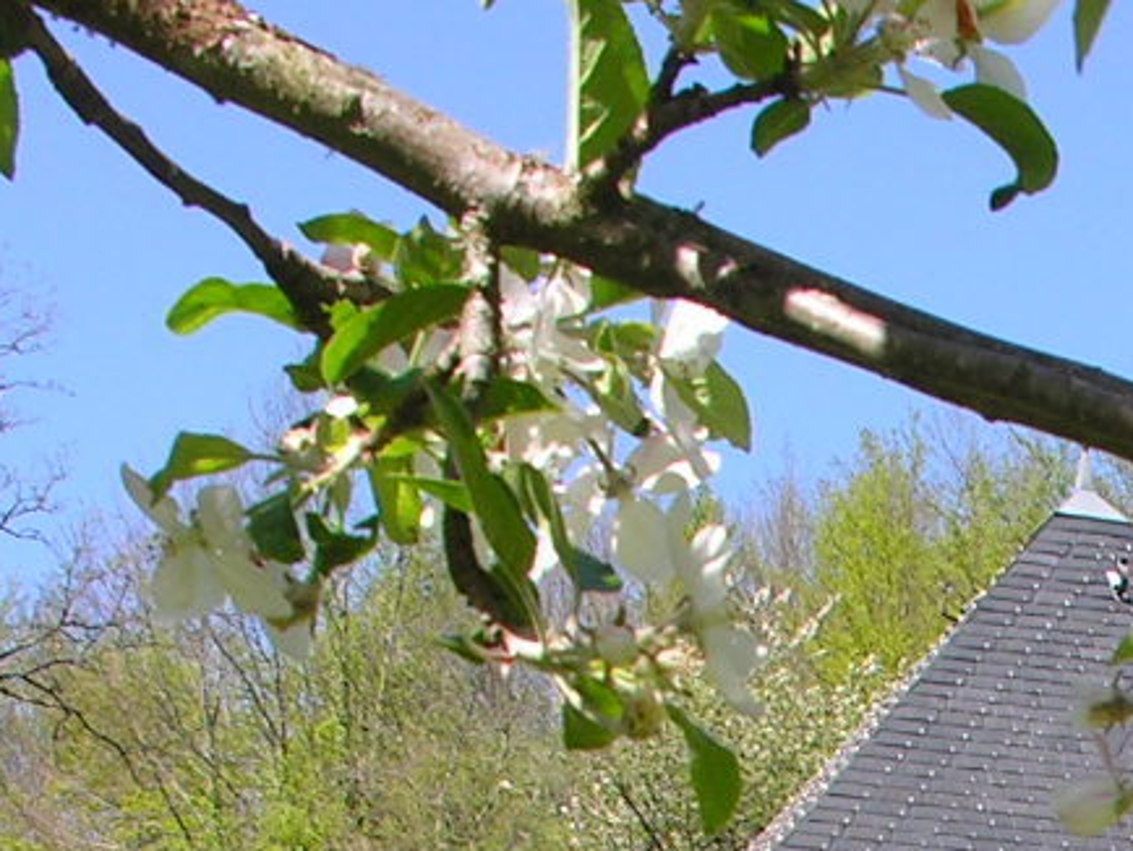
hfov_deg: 11.5
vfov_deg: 8.5
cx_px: 1686
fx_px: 5404
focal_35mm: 165
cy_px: 1796
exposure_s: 1/166
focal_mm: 8.9
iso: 50
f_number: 5
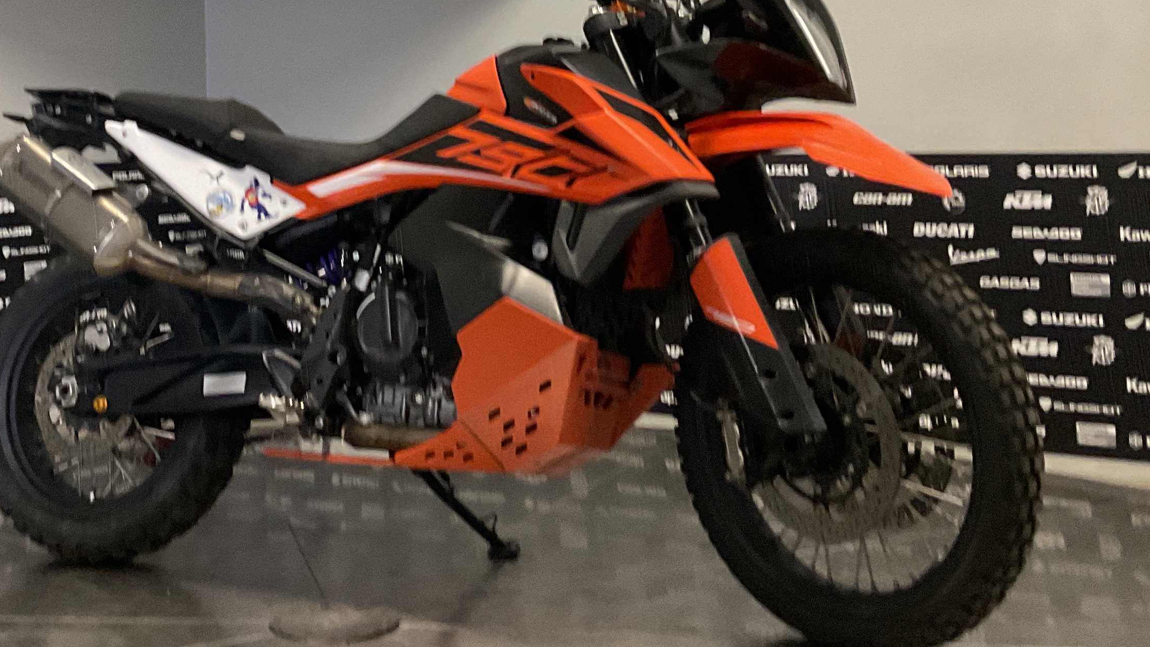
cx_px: 367
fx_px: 1738
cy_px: 43
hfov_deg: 36.2
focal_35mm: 57
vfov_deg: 20.6
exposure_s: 1/60
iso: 160
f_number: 1.8
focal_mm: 3
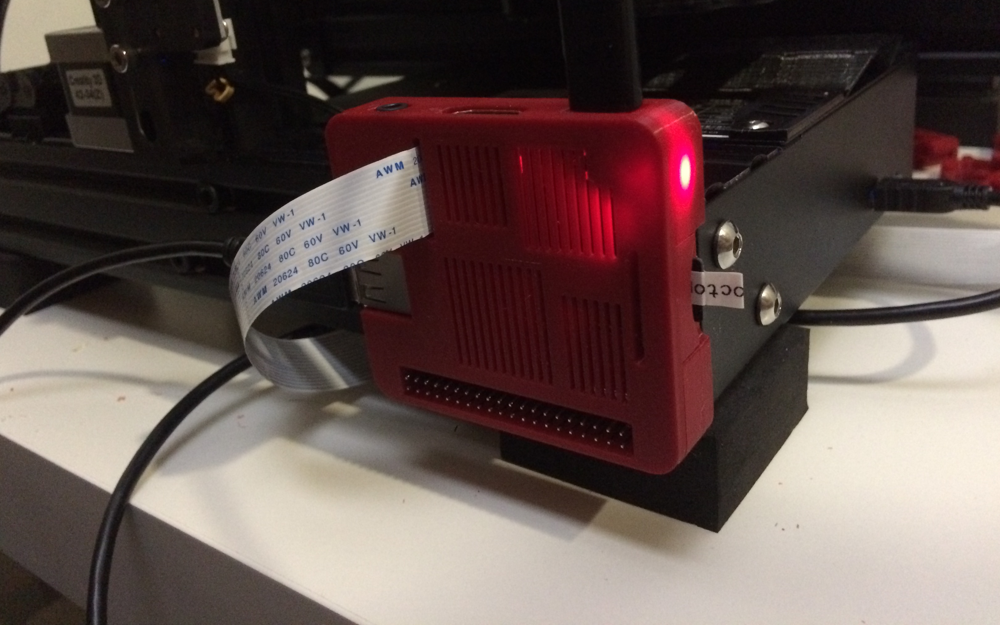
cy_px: 247
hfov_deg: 61.2
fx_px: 845
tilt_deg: -18.8
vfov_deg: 40.4
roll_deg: +5.8
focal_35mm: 31
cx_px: 499
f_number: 2.2
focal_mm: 4.15
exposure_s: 1/15
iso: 400
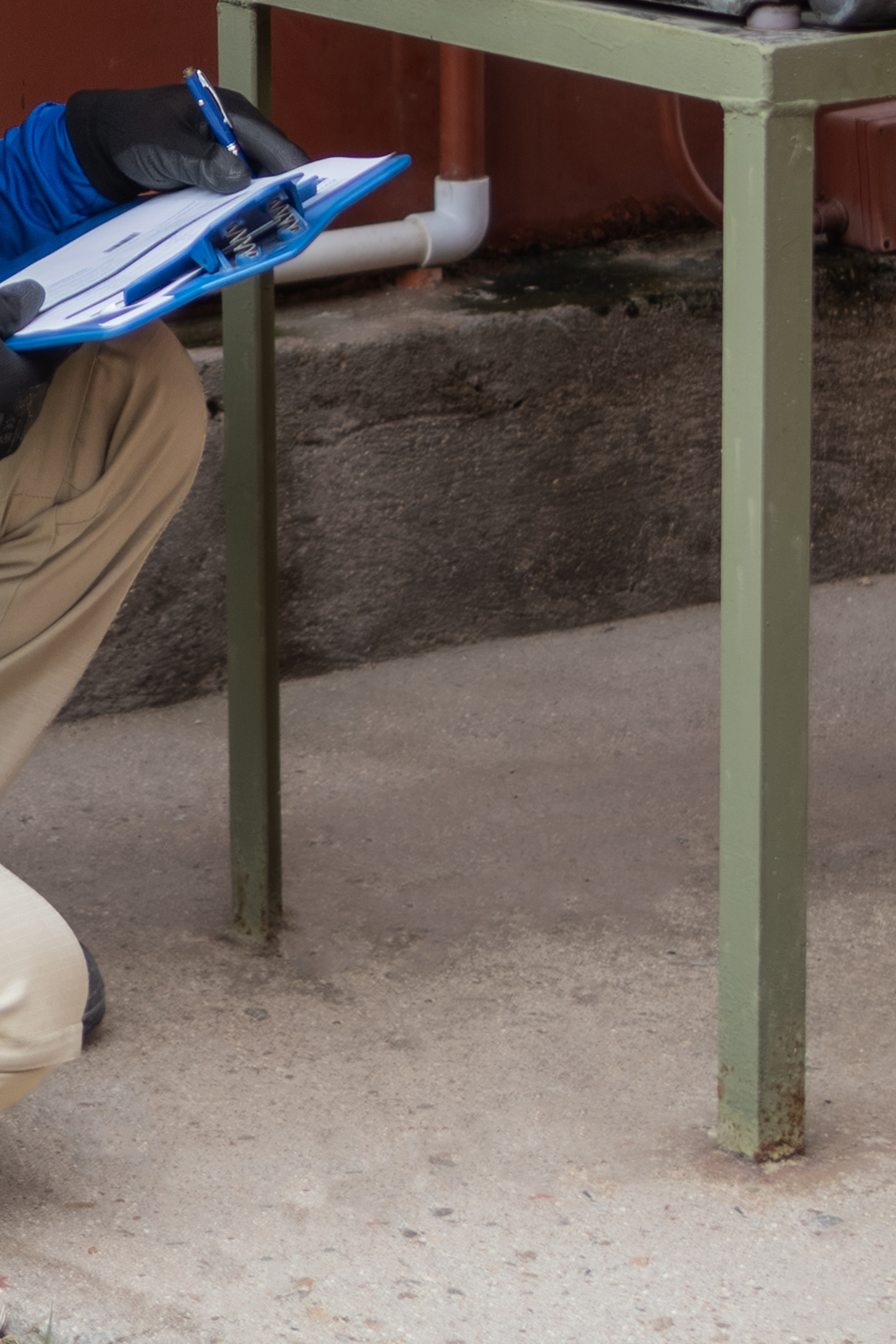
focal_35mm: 186
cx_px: 165
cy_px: 122
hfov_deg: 7.4
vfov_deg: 11.0
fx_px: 6933
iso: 100
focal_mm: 35
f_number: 1.8
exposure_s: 1/1600
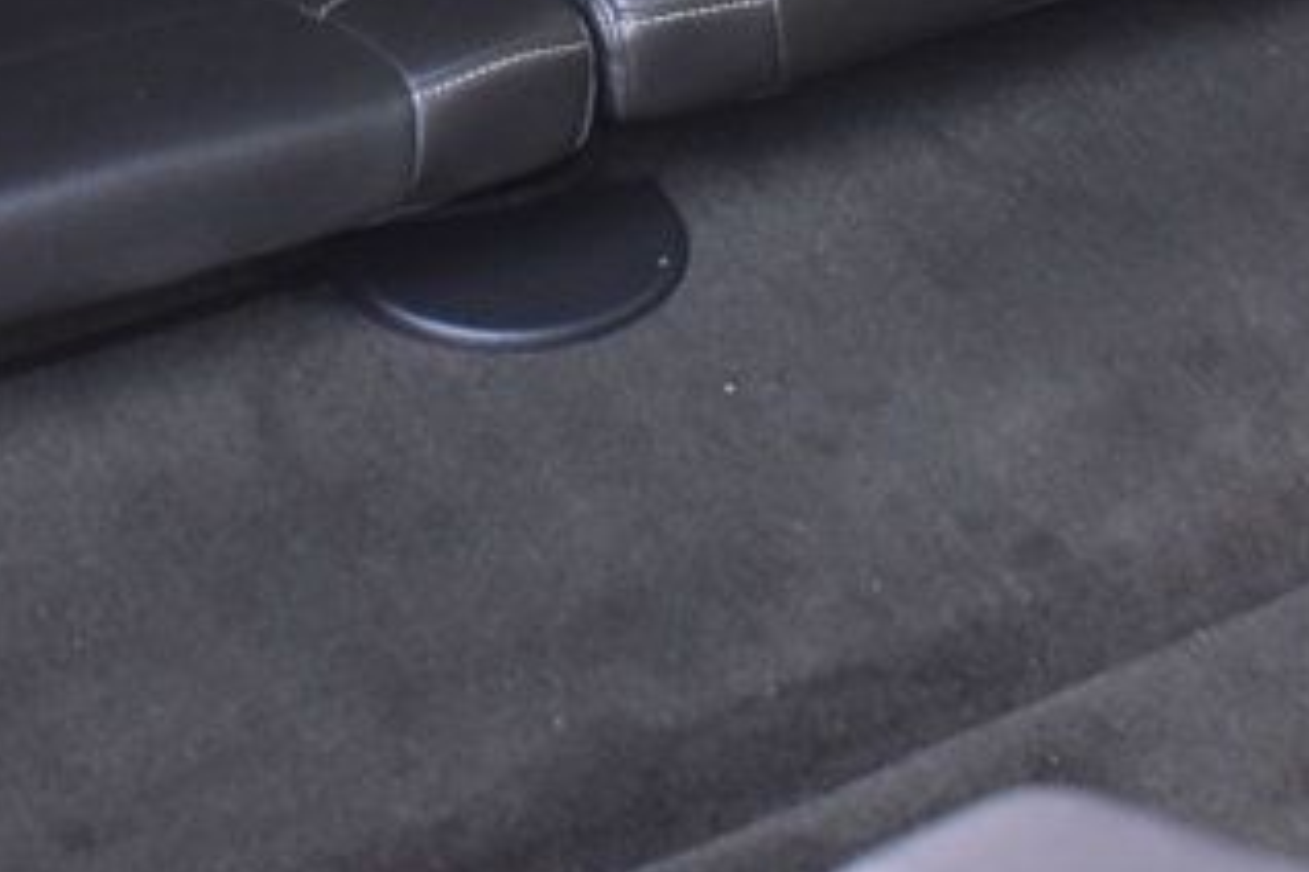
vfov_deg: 14.6
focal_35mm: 87
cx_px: 494
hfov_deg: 23.3
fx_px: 3163
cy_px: -440
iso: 1600
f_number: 3.5
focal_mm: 18
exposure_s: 1/8
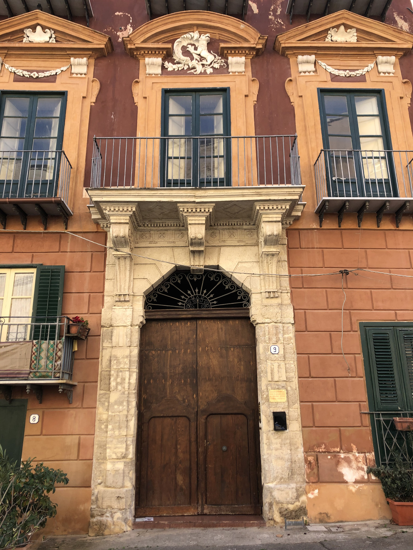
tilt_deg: +17.9
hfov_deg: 49.7
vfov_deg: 63.4
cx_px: 206
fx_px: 445
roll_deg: +0.9
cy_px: 275
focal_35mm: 28
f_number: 1.8
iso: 20
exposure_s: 1/298
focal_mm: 4
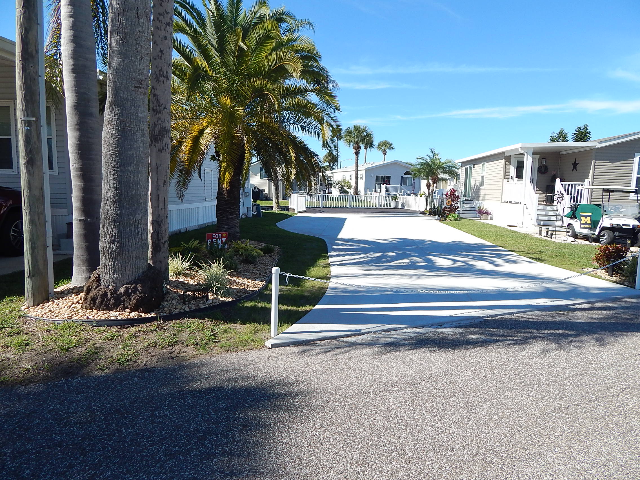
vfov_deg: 58.9
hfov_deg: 73.9
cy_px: 240
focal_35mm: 23
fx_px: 425
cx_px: 320
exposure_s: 1/400
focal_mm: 4
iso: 125
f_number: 6
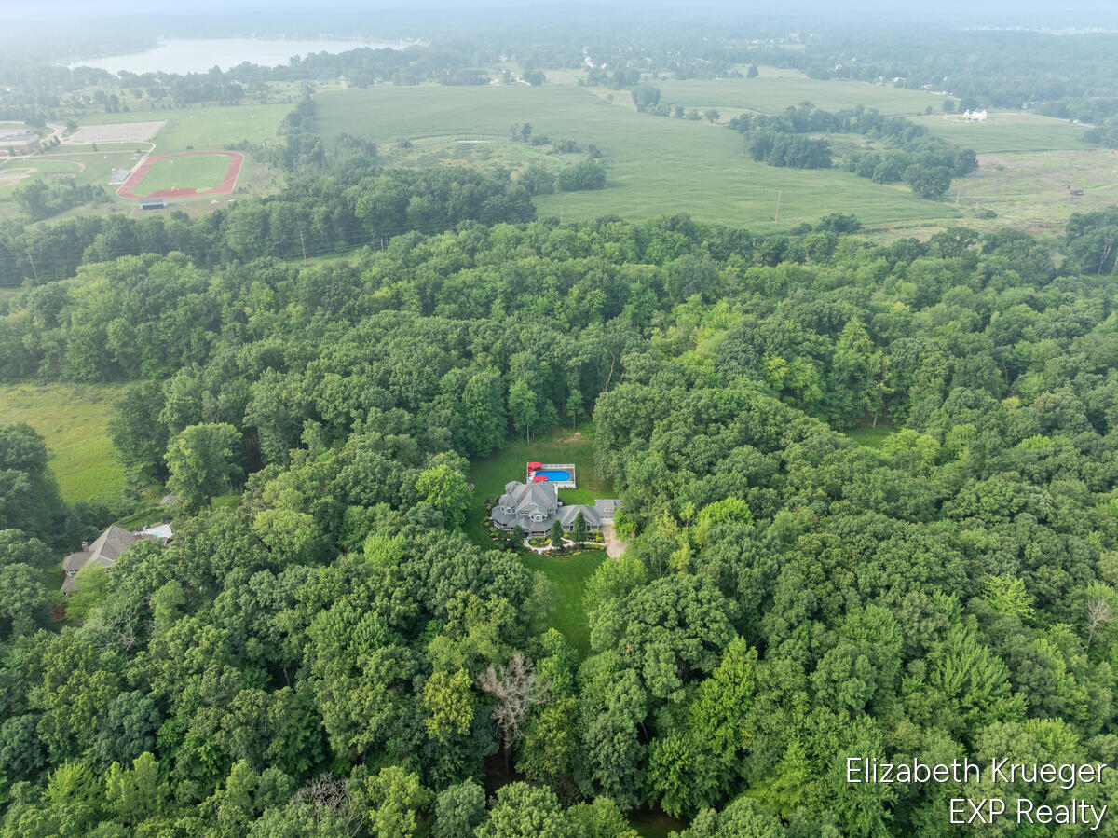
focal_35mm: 24
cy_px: 419
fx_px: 775
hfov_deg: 71.6
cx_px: 559
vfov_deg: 56.8
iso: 140
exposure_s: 1/500
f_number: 2.8
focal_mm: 12.29
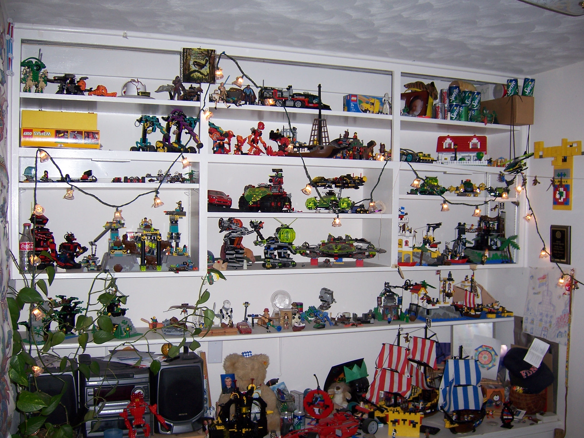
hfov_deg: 51.4
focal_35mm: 36
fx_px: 607
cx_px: 292
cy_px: 219
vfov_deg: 39.7
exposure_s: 1/60
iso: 80
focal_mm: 6.2
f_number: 2.8
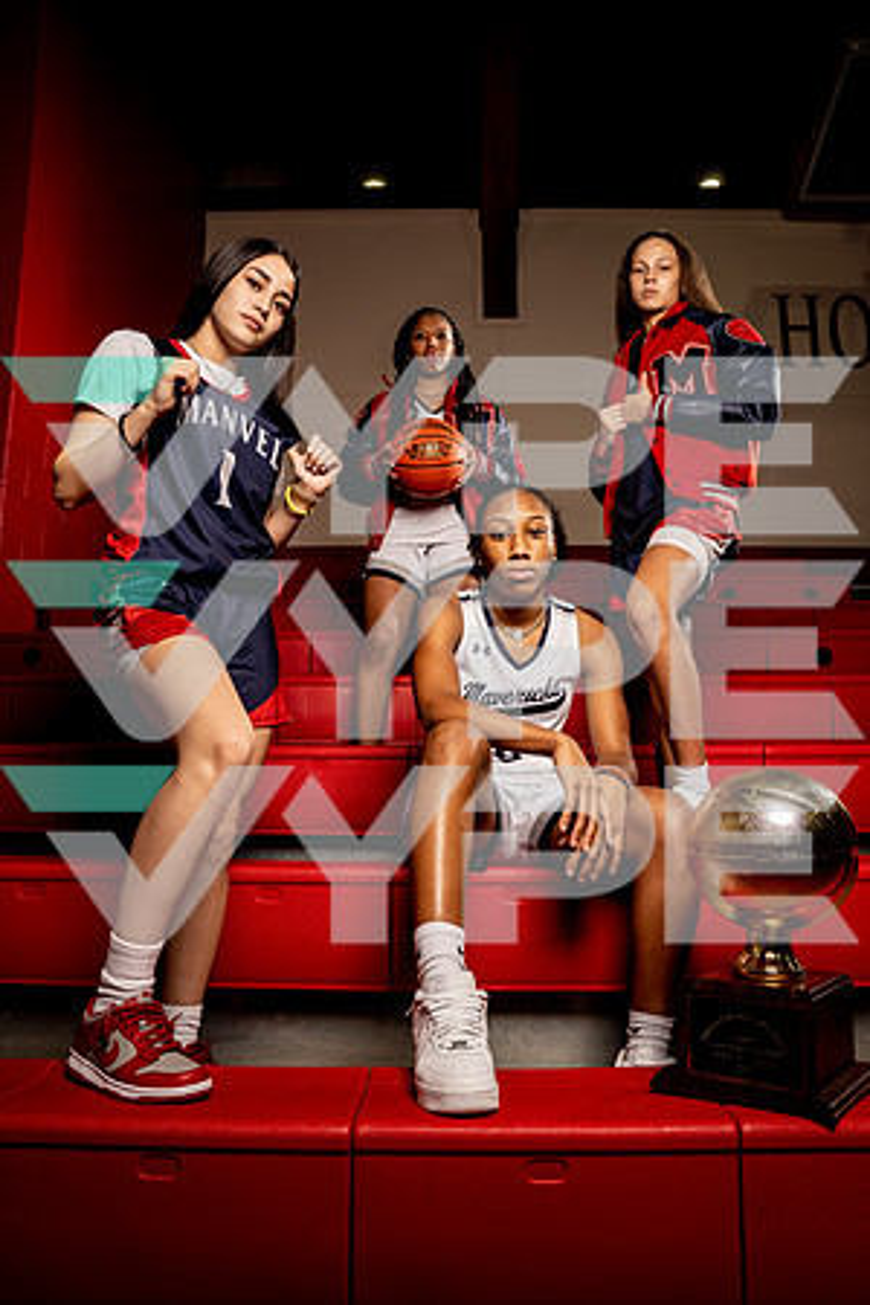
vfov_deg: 73.7
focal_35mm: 24
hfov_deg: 53.1
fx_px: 870
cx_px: 435
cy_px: 652
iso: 100
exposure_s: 1/250
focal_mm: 24
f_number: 7.1
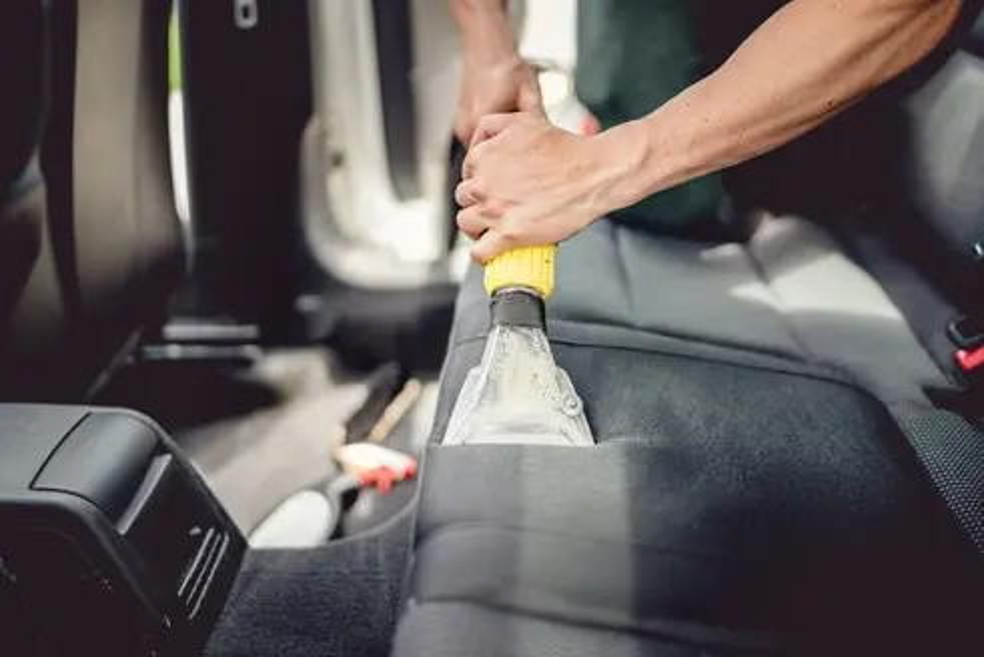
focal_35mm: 35
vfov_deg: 37.9
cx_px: 492
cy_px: 328
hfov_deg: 54.4
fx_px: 957
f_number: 1.4
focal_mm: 35
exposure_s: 1/640
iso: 250
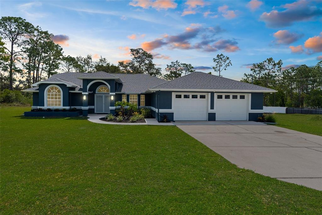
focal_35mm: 22
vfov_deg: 57.2
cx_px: 161
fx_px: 197
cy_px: 108
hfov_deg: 78.6
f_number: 4
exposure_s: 1/2500
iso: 64
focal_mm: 22
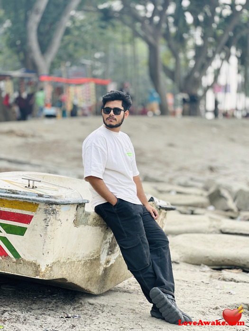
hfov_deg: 19.1
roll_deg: +1.1
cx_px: 124
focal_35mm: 77
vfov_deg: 25.3
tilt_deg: -0.7
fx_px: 739
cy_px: 166
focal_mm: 9
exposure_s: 1/178
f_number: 2.8
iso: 25
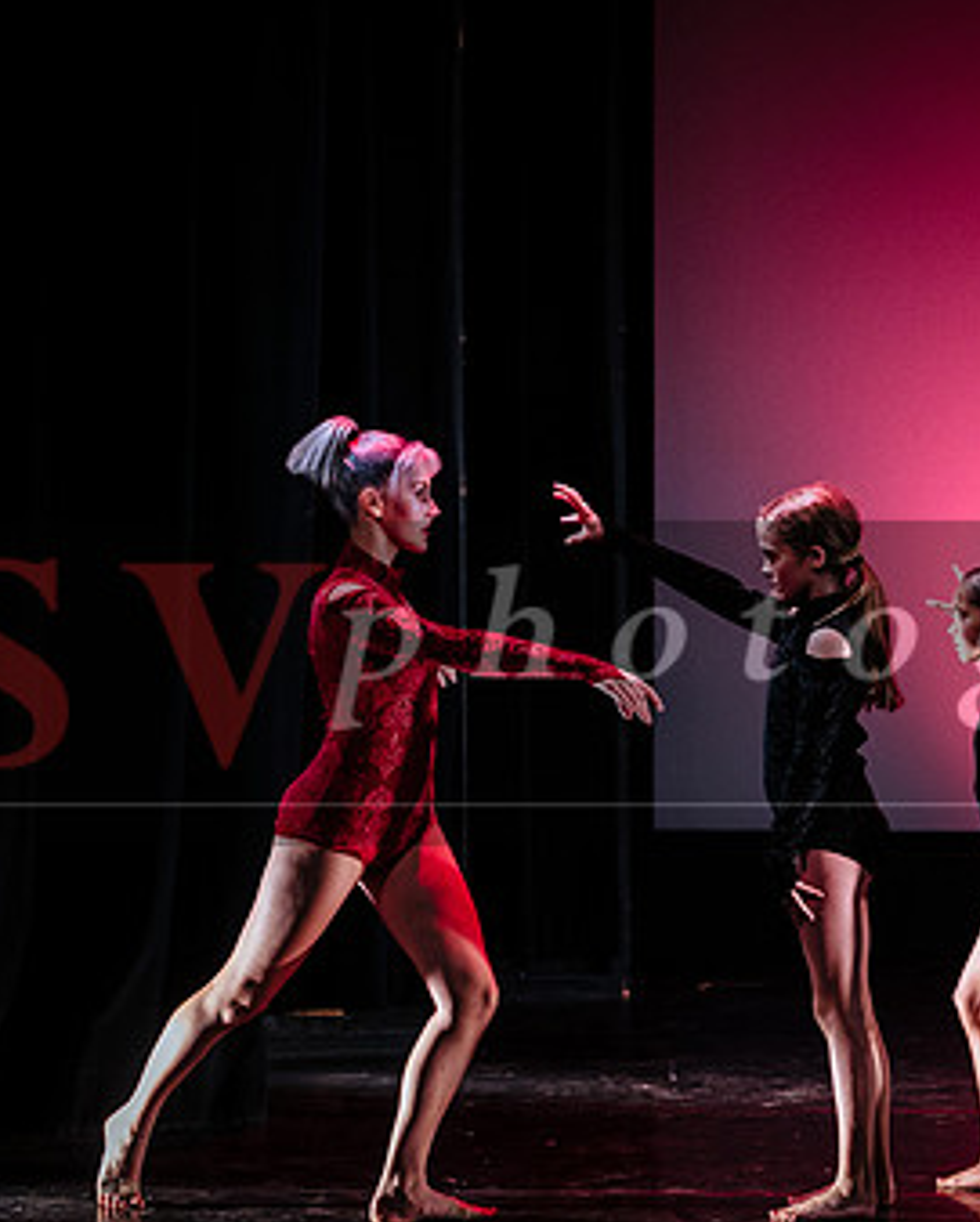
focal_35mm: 210
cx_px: 1078
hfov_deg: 7.3
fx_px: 7603
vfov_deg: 9.2
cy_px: 605
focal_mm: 116
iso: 1250
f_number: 2.8
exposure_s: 1/500
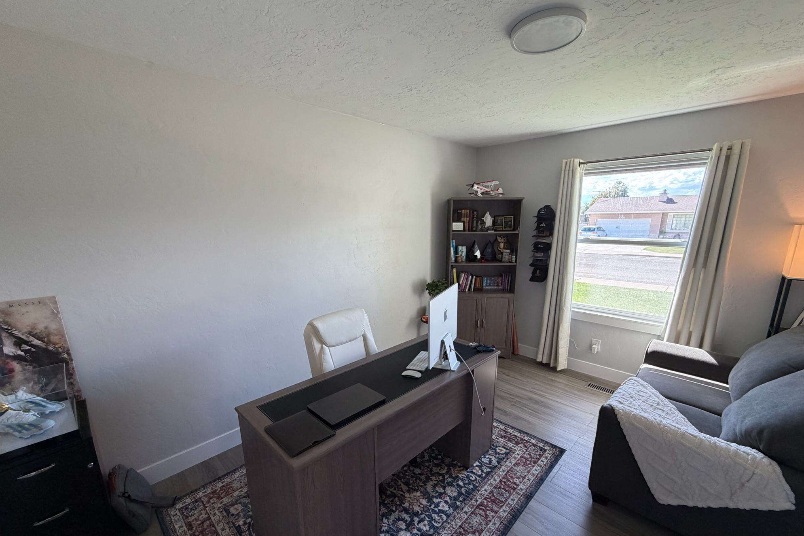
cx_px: 407
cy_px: 301
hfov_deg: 100.4
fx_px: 335
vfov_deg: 77.0
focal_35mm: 15
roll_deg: +1.5
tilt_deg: -13.9
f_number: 2.2
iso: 200
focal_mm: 2.22
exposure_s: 1/120
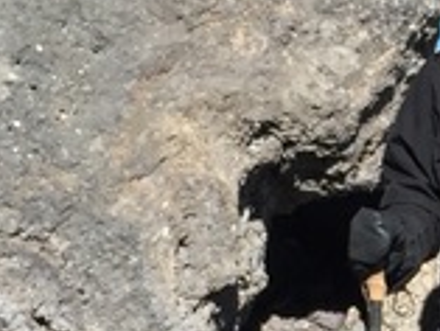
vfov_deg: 7.8
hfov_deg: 10.0
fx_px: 2404
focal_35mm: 189
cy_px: 384
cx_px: 740
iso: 32
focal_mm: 4.15
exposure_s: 1/1721
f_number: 2.2
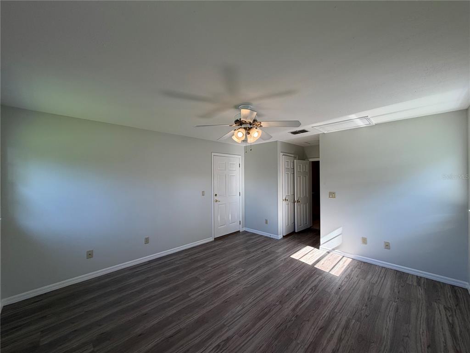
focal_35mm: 14
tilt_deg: +0.3
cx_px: 235
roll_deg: +0.8
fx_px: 190
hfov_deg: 102.1
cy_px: 176
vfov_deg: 85.7
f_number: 2.2
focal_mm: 2.22
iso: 80
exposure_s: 1/120
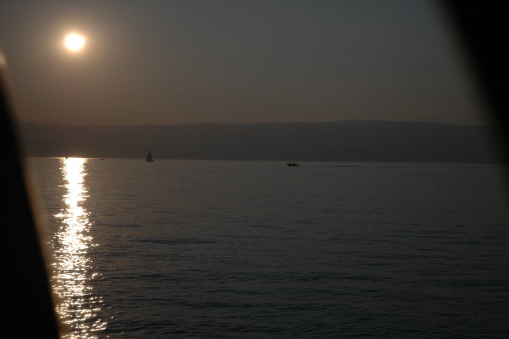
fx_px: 1060
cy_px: 170
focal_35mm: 75
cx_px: 254
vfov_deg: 18.2
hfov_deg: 27.0
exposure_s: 1/1000
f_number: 4.5
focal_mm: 50
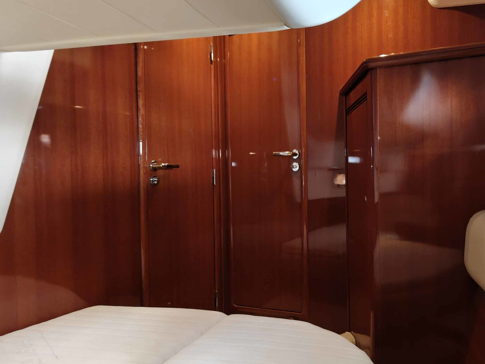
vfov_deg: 53.0
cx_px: 323
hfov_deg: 65.5
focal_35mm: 26
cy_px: 198
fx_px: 364
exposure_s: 1/21
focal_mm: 2.3
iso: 2500
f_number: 2
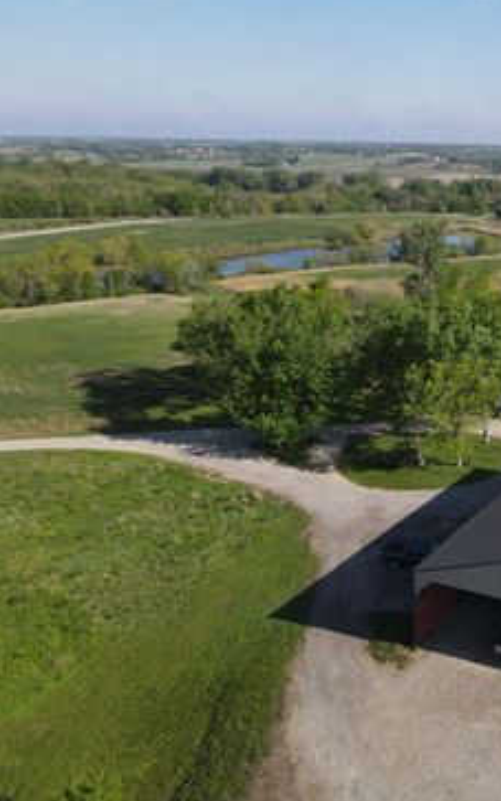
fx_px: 764
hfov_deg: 32.1
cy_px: 403
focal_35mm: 35
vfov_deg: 55.3
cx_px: 550
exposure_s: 1/640
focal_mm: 4.5
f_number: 2.8
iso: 100
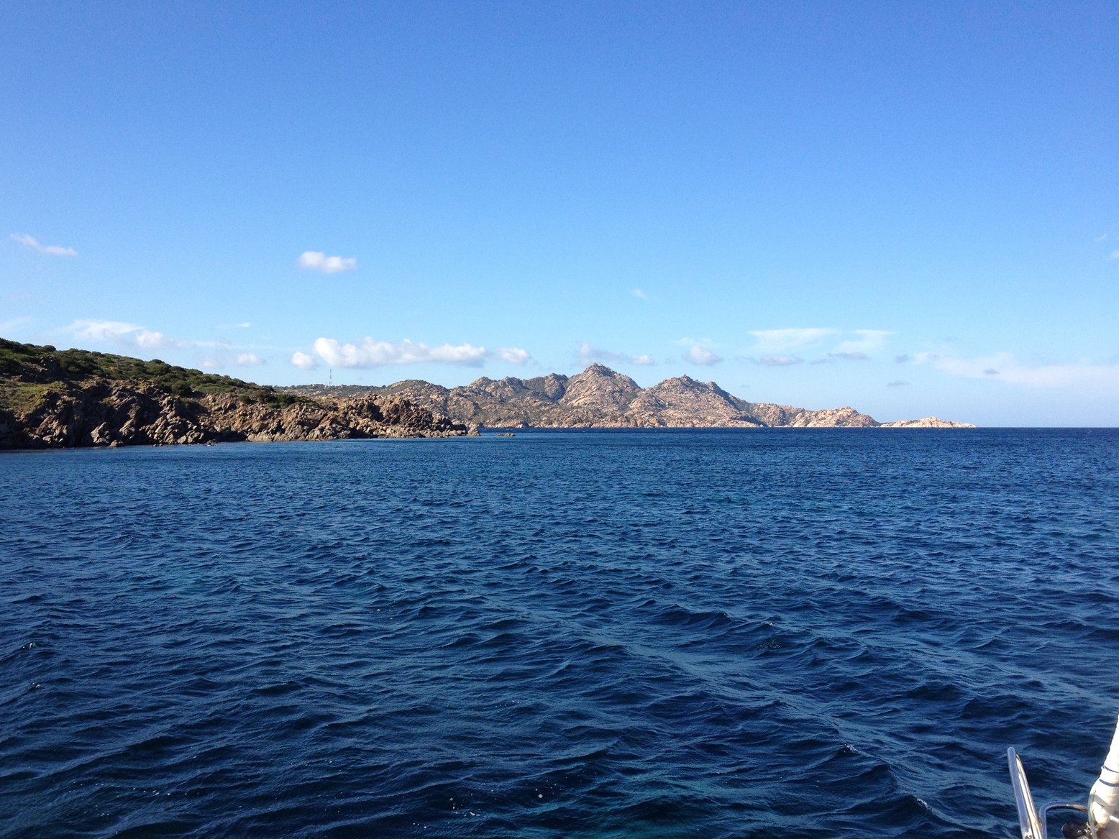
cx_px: 547
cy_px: 418
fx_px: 1164
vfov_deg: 39.7
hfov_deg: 51.4
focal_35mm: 36
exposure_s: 1/1227
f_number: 2.4
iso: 64
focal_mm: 4.28
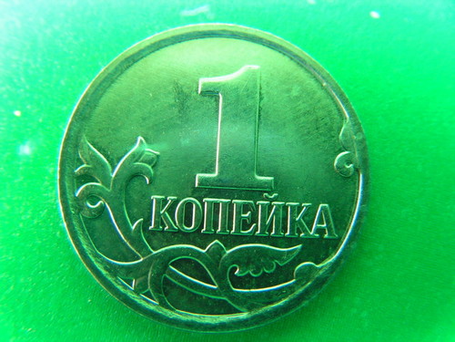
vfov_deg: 39.7
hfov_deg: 51.4
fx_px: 473
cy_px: 171
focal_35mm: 36
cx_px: 228
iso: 200
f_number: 4.8
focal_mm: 6
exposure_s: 1/40
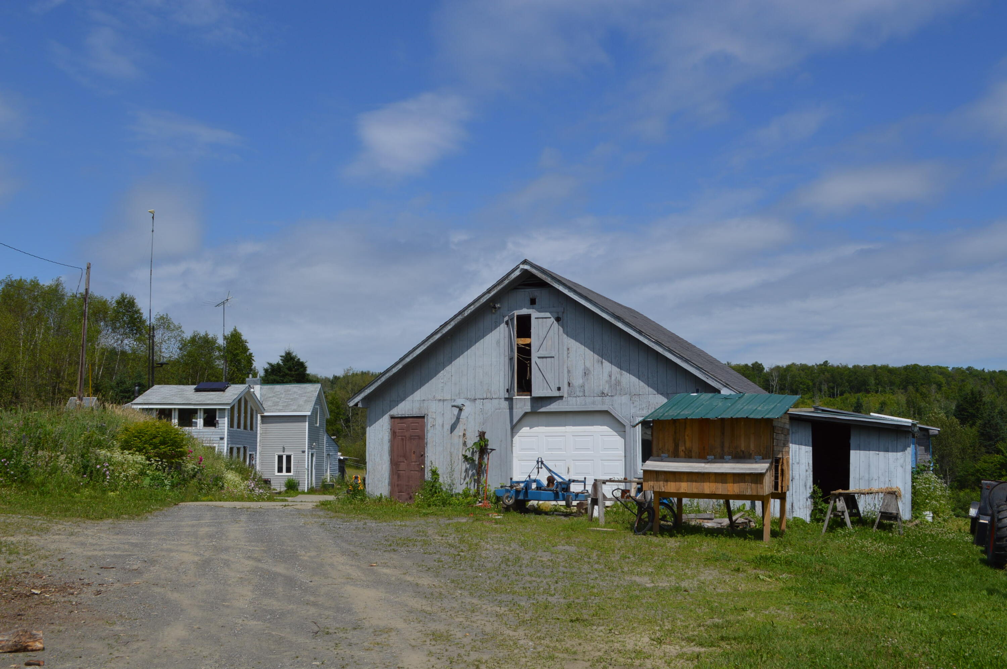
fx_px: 922
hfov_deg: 57.3
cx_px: 504
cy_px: 334
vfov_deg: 39.9
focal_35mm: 33
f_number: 10
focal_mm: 22
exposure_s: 1/400
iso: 100
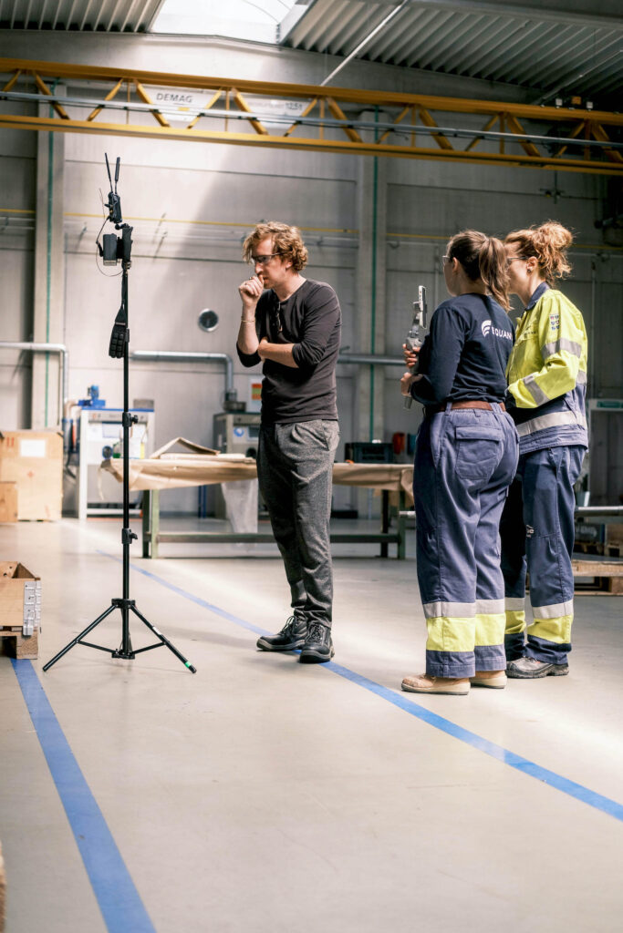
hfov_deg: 25.5
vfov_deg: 37.5
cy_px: 466
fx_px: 1375
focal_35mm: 53
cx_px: 312
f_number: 2
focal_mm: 35
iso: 640
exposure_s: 1/1250
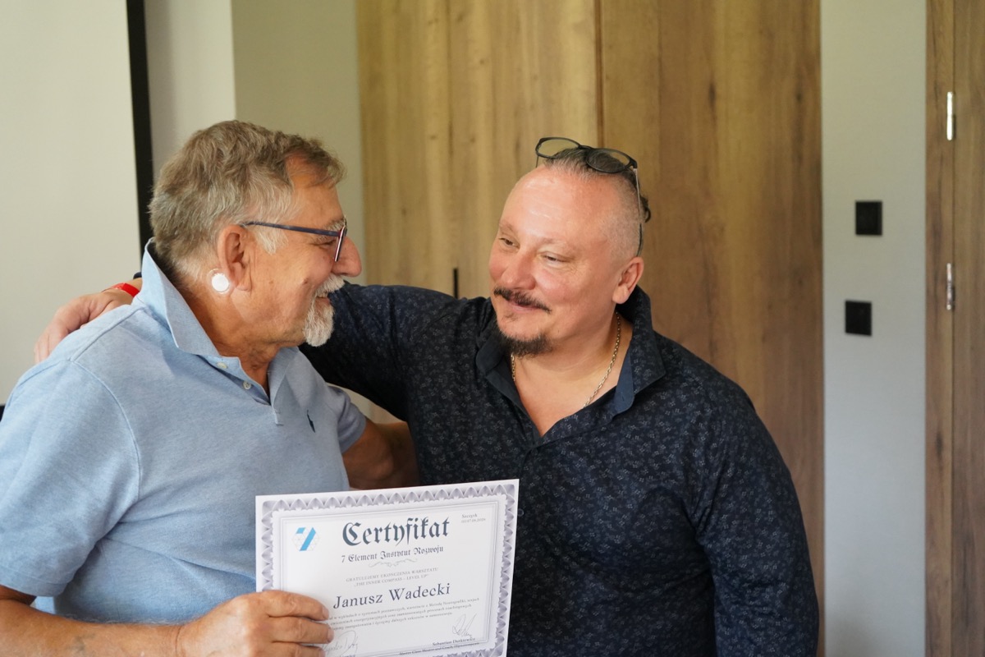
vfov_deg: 27.5
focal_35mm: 49
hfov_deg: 40.3
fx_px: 1341
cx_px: 492
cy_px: 328
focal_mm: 49
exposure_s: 1/160
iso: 8000
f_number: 4.5
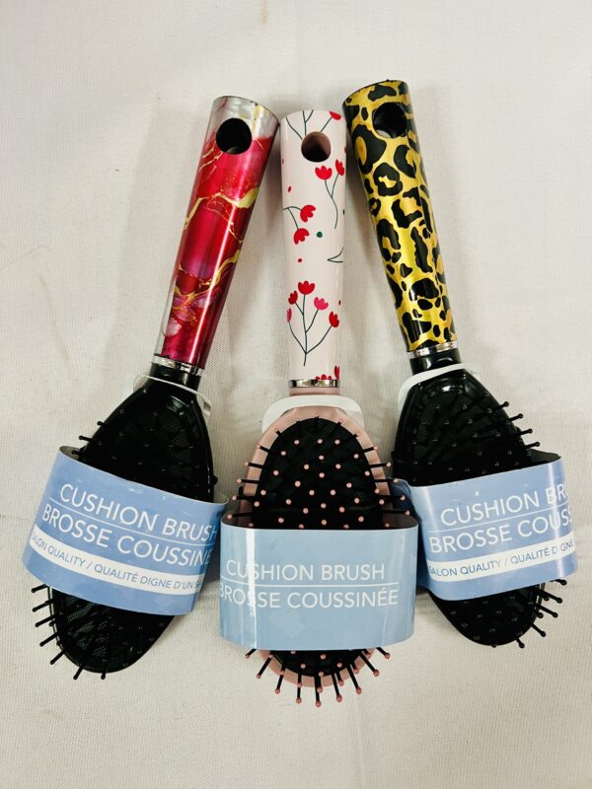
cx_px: 296
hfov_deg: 53.1
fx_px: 593
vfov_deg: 67.3
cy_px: 394
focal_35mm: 26
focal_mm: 5.7
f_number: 1.5
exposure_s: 1/60
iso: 250
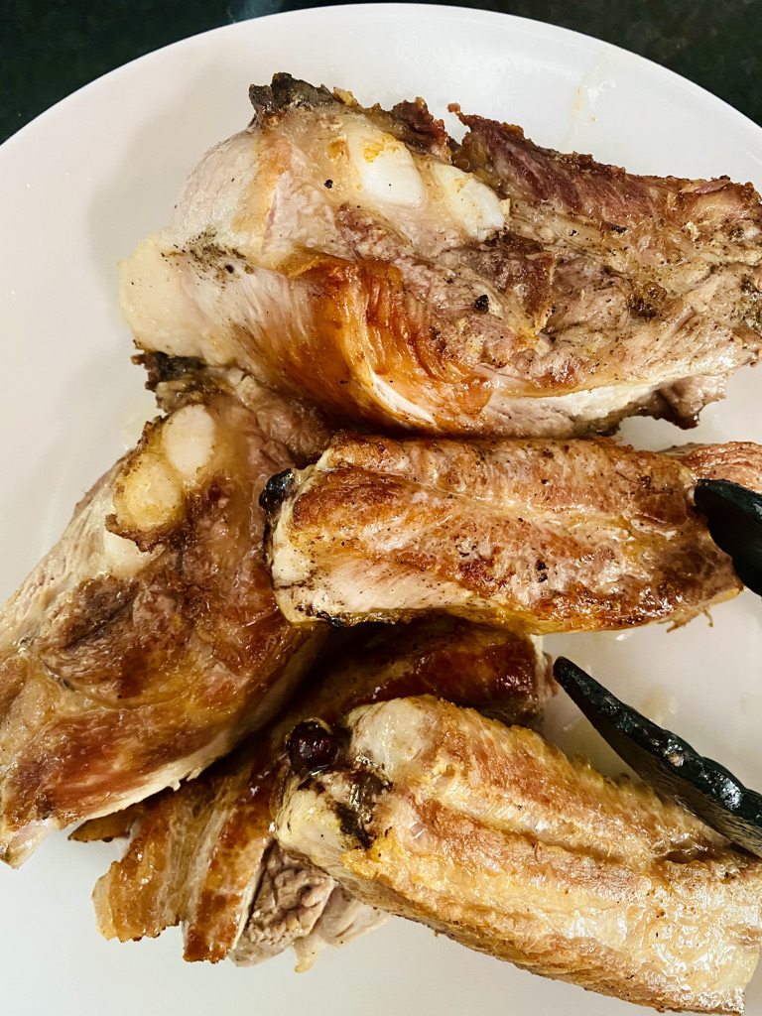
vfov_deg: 67.3
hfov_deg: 53.1
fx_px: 763
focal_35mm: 26
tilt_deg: -89.4
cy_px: 508
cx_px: 381
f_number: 1.8
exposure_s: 1/31
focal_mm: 4.25
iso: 640
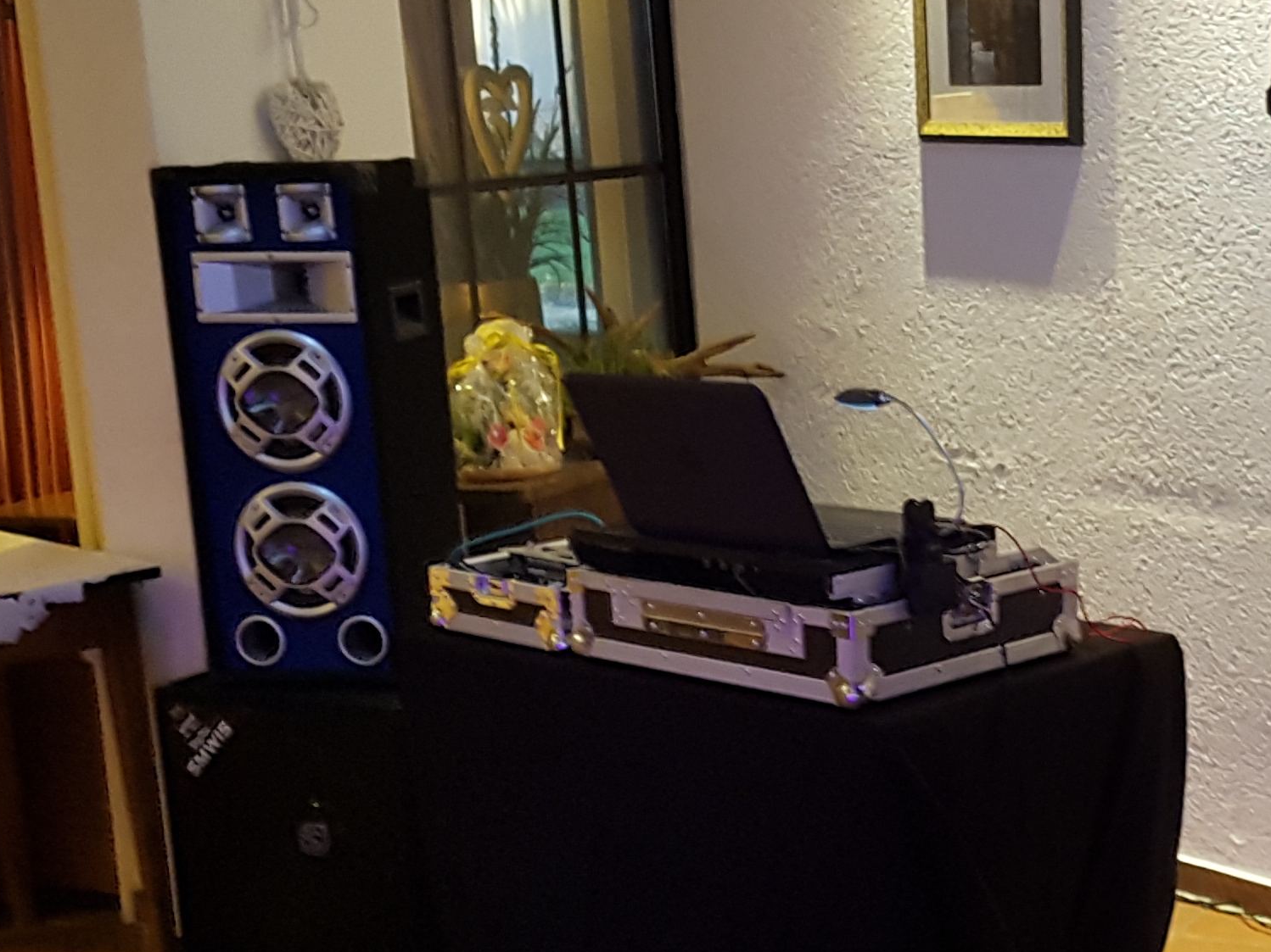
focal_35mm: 70
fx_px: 2570
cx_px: 1048
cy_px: 624
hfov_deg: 27.1
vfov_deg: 20.9
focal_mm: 4.2
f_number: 1.7
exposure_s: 1/22
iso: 200
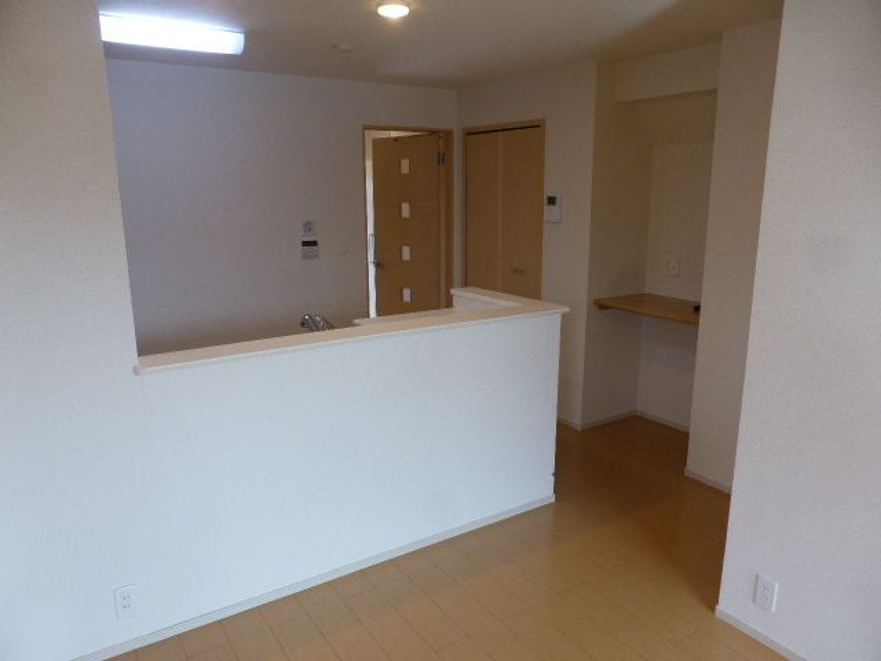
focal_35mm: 25
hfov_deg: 69.4
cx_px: 440
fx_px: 636
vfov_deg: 54.9
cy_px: 330
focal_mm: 4.3
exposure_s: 1/60
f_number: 3.3
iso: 200
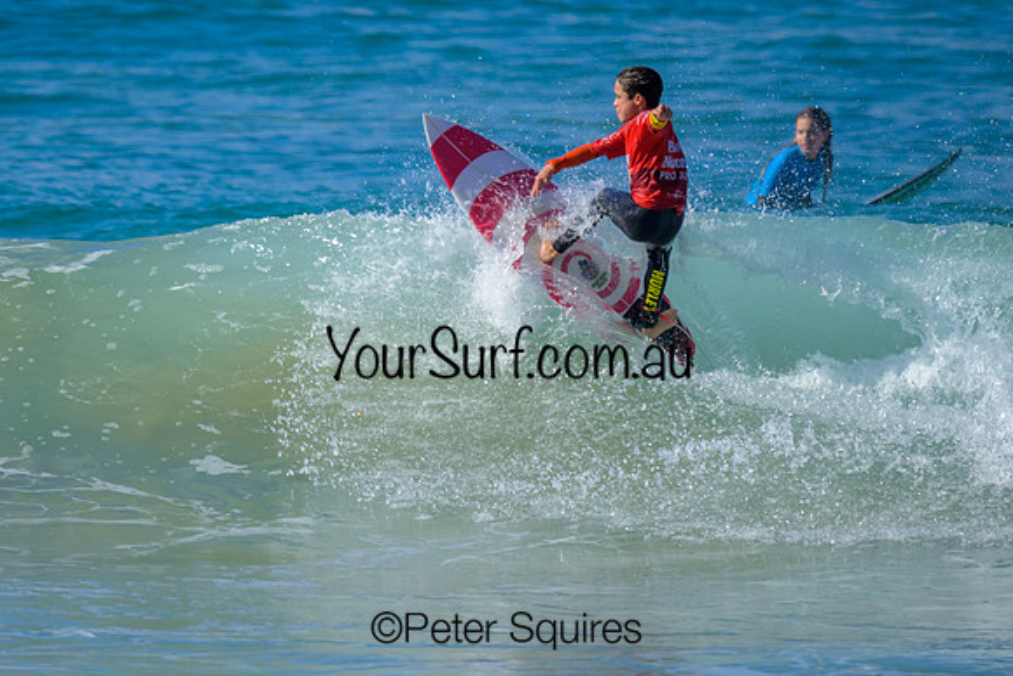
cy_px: 322
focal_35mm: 1098
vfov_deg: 1.3
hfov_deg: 1.9
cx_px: 432
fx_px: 30914
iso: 280
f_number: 6.3
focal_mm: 800
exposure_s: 1/2000
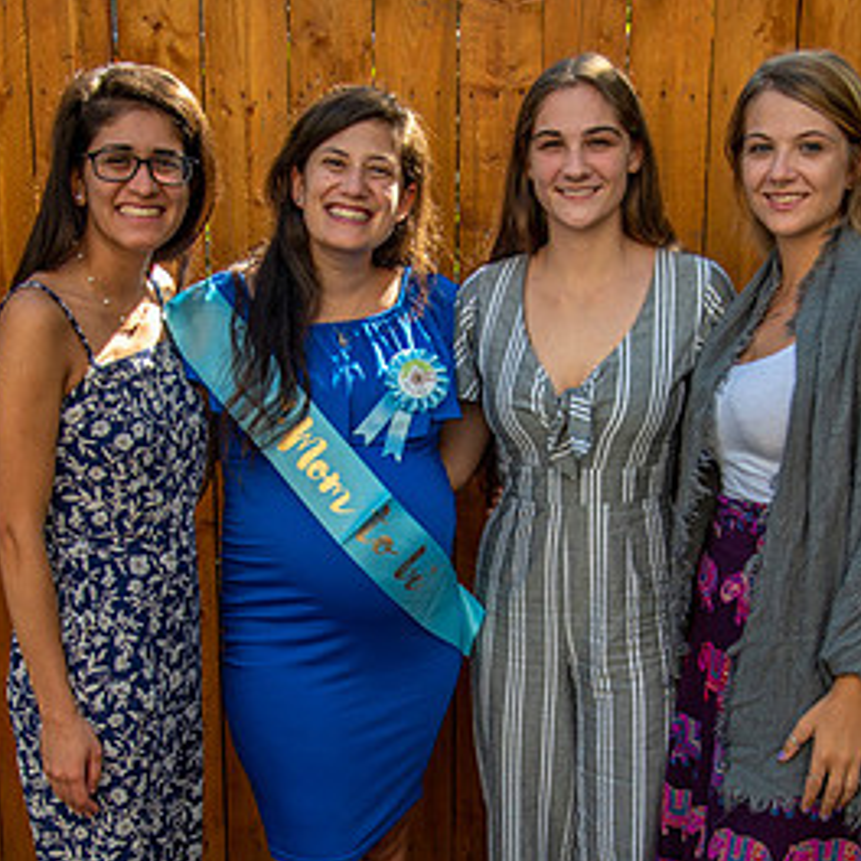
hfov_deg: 29.5
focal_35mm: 58
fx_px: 1632
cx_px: 408
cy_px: 621
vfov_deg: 29.2
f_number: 4
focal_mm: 31
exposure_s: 1/320
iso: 125
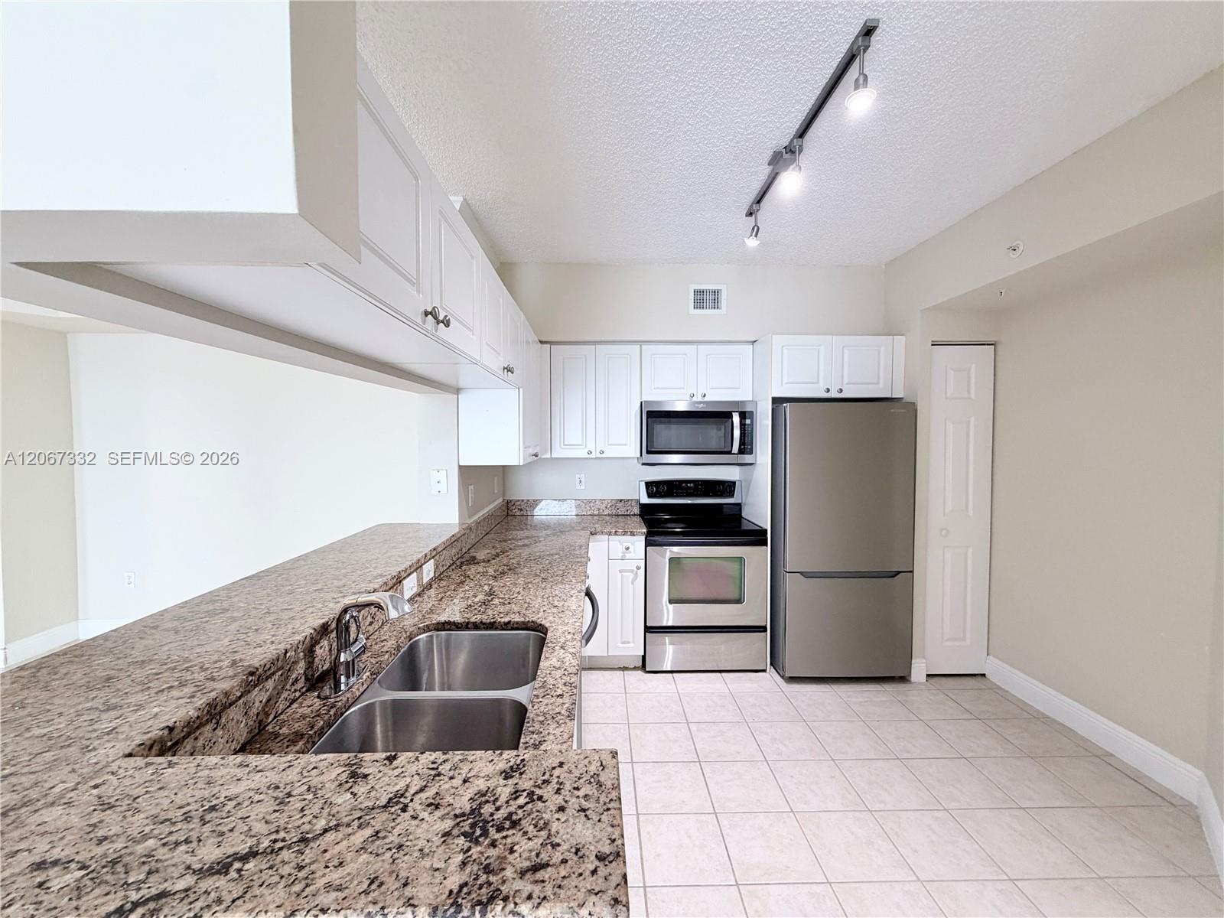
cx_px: 612
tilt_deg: -2.7
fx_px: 495
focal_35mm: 14
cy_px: 459
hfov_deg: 102.1
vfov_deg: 85.7
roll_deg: +0.4
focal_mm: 2.22
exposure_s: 1/60
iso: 200
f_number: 2.2
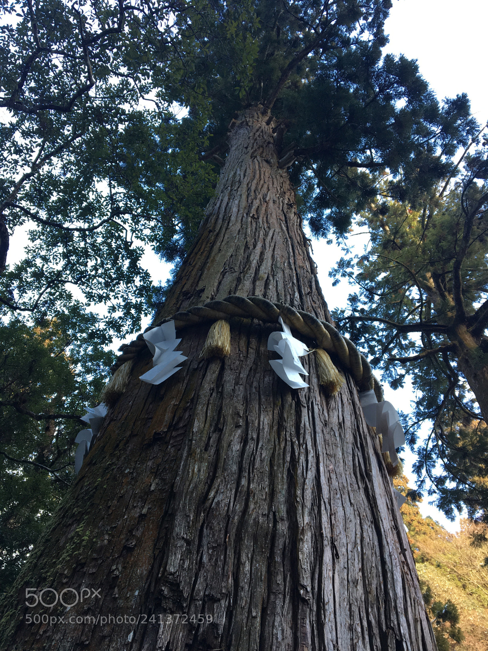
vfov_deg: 61.7
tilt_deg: +62.0
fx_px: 545
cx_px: 244
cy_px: 326
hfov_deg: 48.2
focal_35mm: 29
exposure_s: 1/120
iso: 40
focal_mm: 4.15
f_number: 2.2
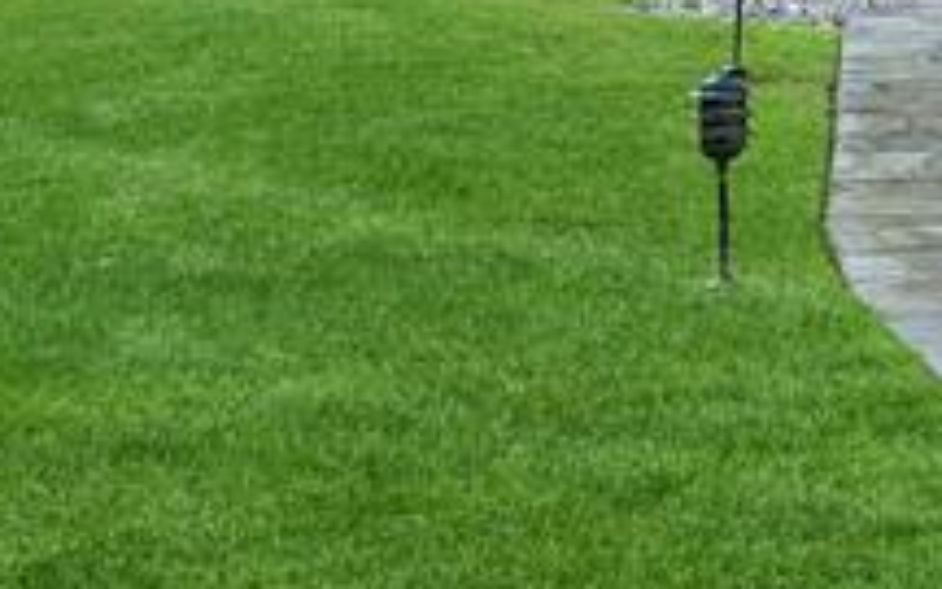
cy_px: 70
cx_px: 2063
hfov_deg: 12.5
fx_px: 3594
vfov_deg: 9.3
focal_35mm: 140
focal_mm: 19.5
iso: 400
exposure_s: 1/15
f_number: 8
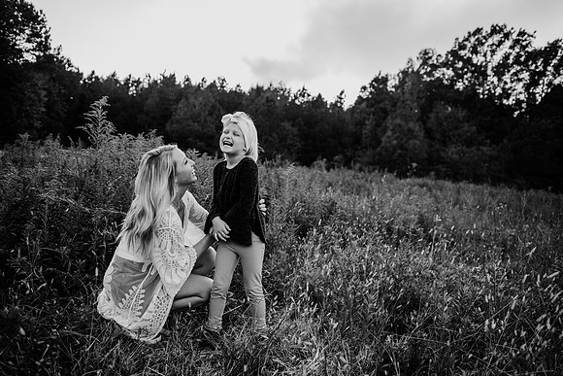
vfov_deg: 53.2
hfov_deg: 73.7
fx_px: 375
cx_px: 282
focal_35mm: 24
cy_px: 188
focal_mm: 24
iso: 250
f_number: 2.5
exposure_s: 1/1250
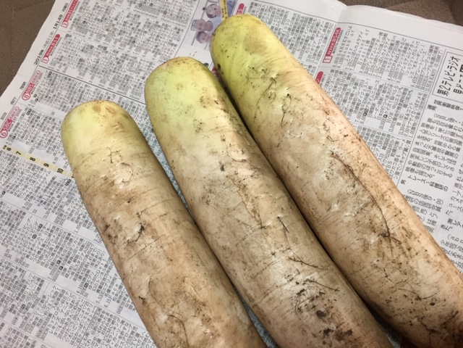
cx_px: 232
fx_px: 388
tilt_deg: -68.6
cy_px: 174
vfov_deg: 48.2
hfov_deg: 61.7
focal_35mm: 29
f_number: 2.2
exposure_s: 1/30
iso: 100
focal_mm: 4.15
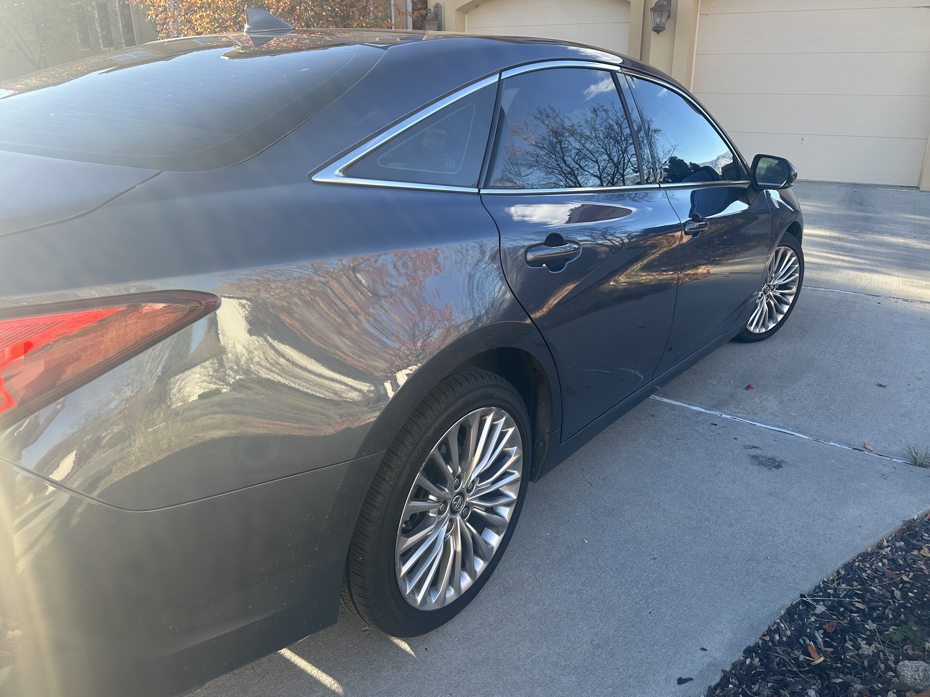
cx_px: 476
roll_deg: +0.7
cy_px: 344
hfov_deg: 69.4
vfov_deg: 54.9
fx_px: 672
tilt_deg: -20.6
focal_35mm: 25
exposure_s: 1/567
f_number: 1.78
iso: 80
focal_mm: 6.86
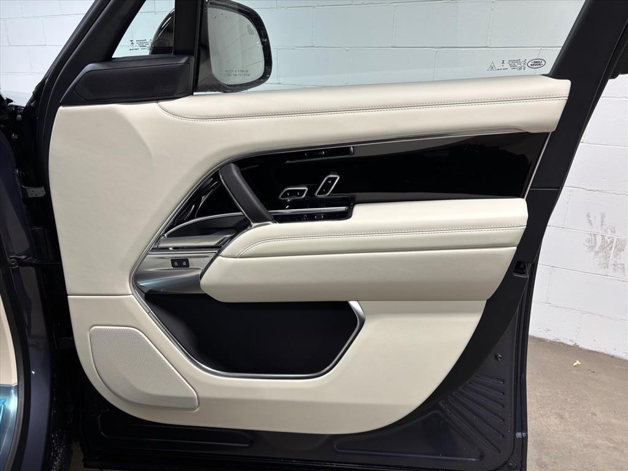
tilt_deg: -19.5
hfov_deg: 67.3
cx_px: 314
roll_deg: -2.2
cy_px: 236
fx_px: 472
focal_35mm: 26
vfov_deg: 53.1
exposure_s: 1/124
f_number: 1.6
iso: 32
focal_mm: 5.96
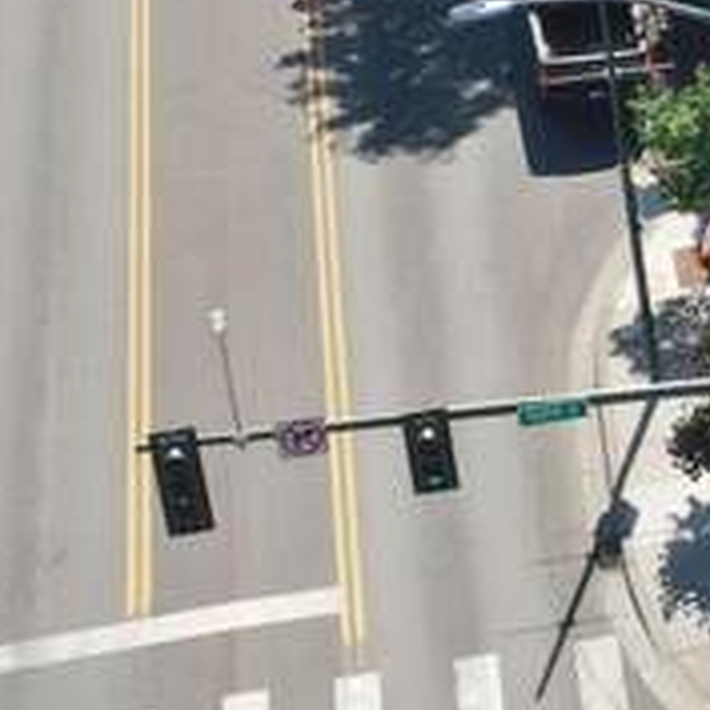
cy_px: -82
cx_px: 1609
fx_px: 3991
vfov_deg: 10.0
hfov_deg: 9.3
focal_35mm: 172
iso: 100
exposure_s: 1/320
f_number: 5
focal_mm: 10.26
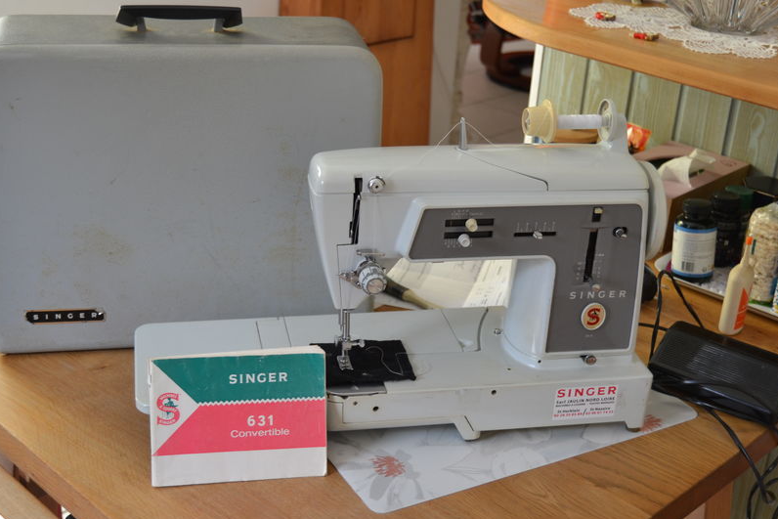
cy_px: 248
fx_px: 1059
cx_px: 374
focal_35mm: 49
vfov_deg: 27.5
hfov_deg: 40.3
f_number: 4.2
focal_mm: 26
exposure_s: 1/80
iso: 400
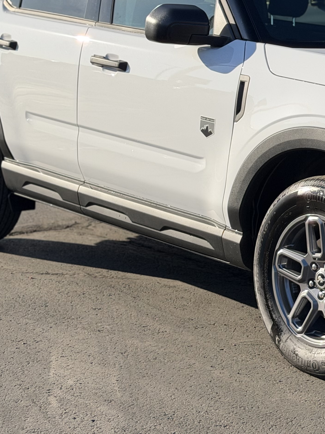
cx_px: 343
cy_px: 119
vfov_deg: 19.0
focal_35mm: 103
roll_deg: -3.7
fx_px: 1290
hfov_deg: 14.1
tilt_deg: -5.2
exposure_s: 1/2273
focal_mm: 6.76
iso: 100
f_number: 1.78
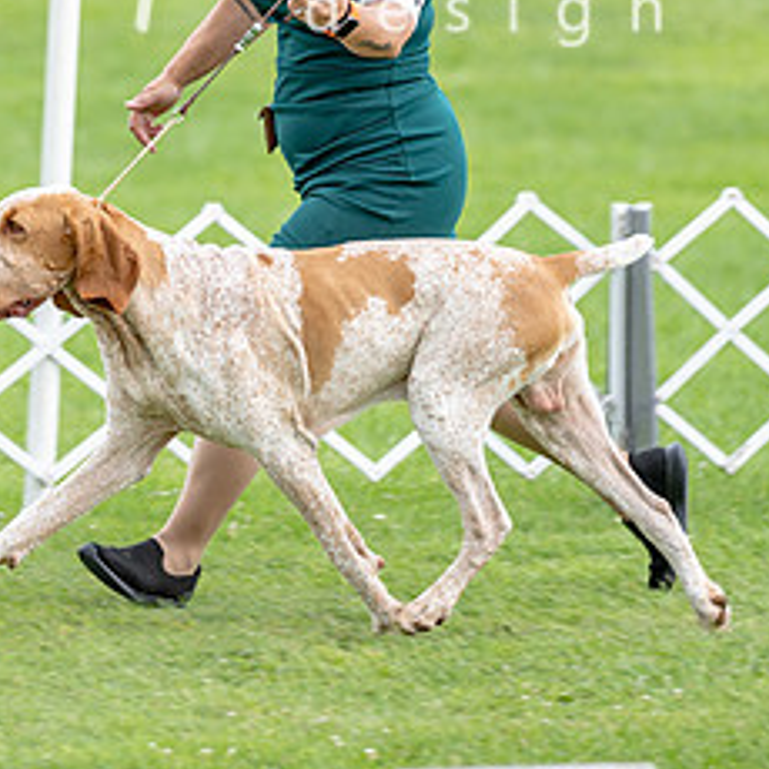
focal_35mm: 409
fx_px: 10280
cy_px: 130
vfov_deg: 4.3
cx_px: 179
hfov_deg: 4.3
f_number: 2.8
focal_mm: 164
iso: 100
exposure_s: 1/320
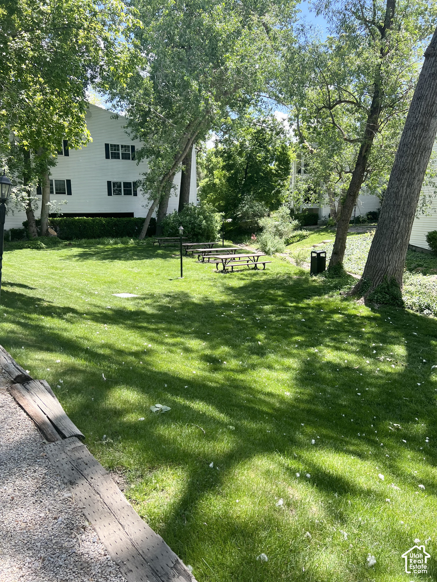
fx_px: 438
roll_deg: +2.7
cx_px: 218
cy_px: 291
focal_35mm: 26
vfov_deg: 67.3
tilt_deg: -9.4
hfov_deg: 53.1
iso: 50
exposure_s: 1/853
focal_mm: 5.7
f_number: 1.5
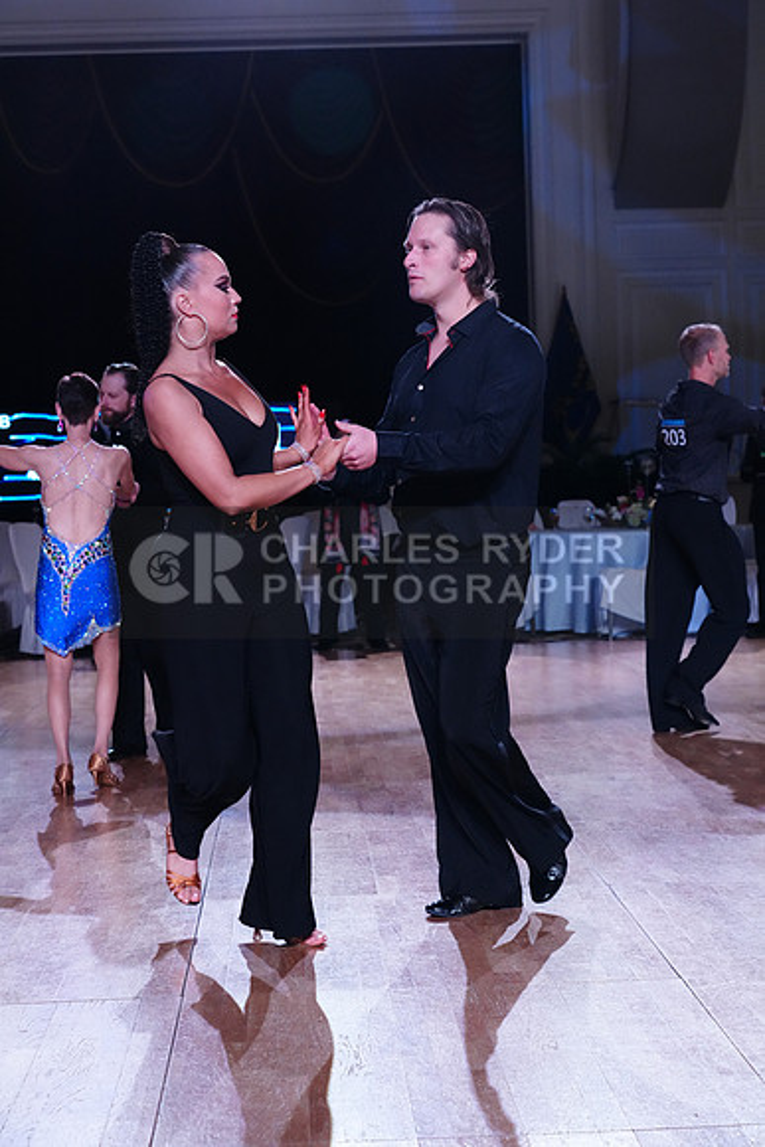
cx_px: 382
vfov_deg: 31.9
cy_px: 574
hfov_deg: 21.6
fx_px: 2007
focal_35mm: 63
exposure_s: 1/500
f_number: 5.6
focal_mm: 63
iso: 5000
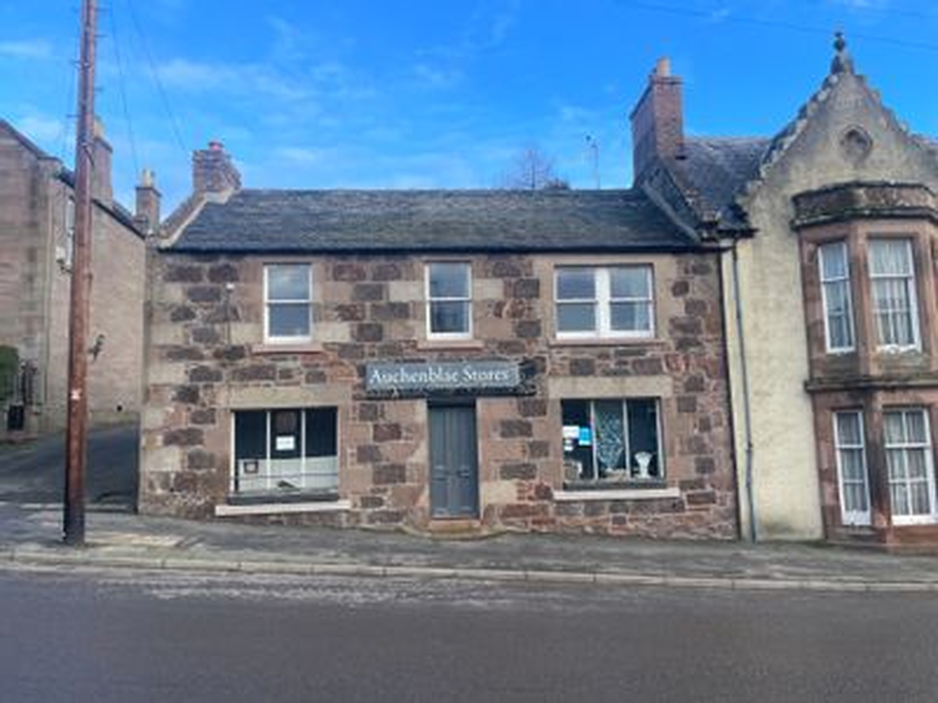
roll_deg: +2.6
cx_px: 469
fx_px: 705
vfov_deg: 53.1
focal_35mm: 26
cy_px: 352
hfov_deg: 67.3
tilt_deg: +5.8
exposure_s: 1/666
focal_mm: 4.2
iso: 32
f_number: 1.6
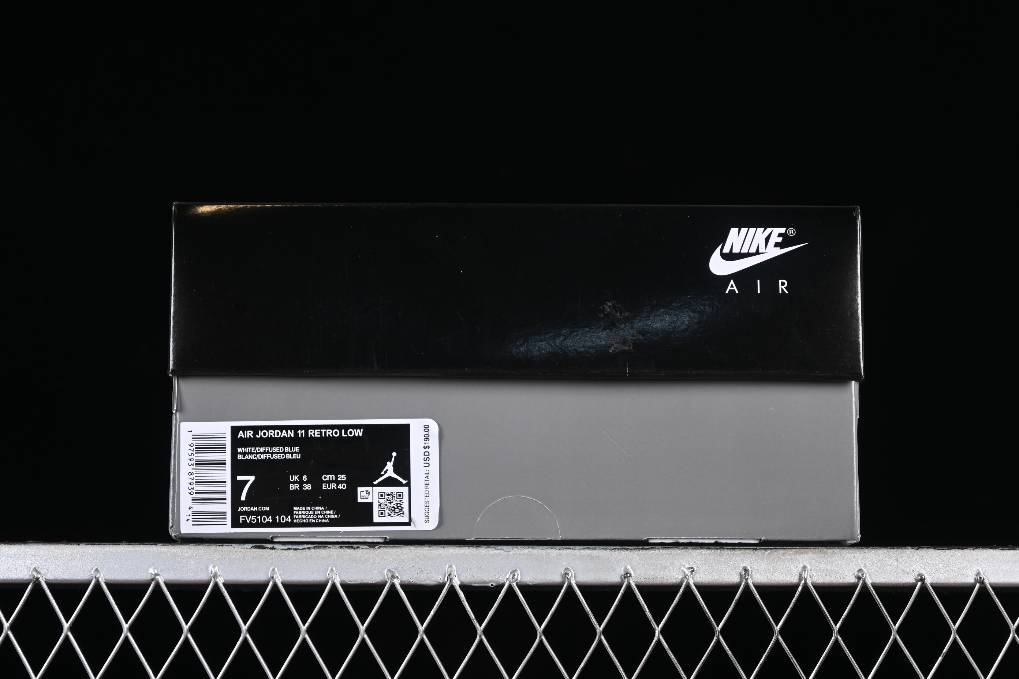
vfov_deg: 18.2
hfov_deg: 27.0
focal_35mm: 75
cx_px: 510
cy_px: 340
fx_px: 2123
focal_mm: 50
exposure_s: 1/60
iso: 160
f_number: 6.3
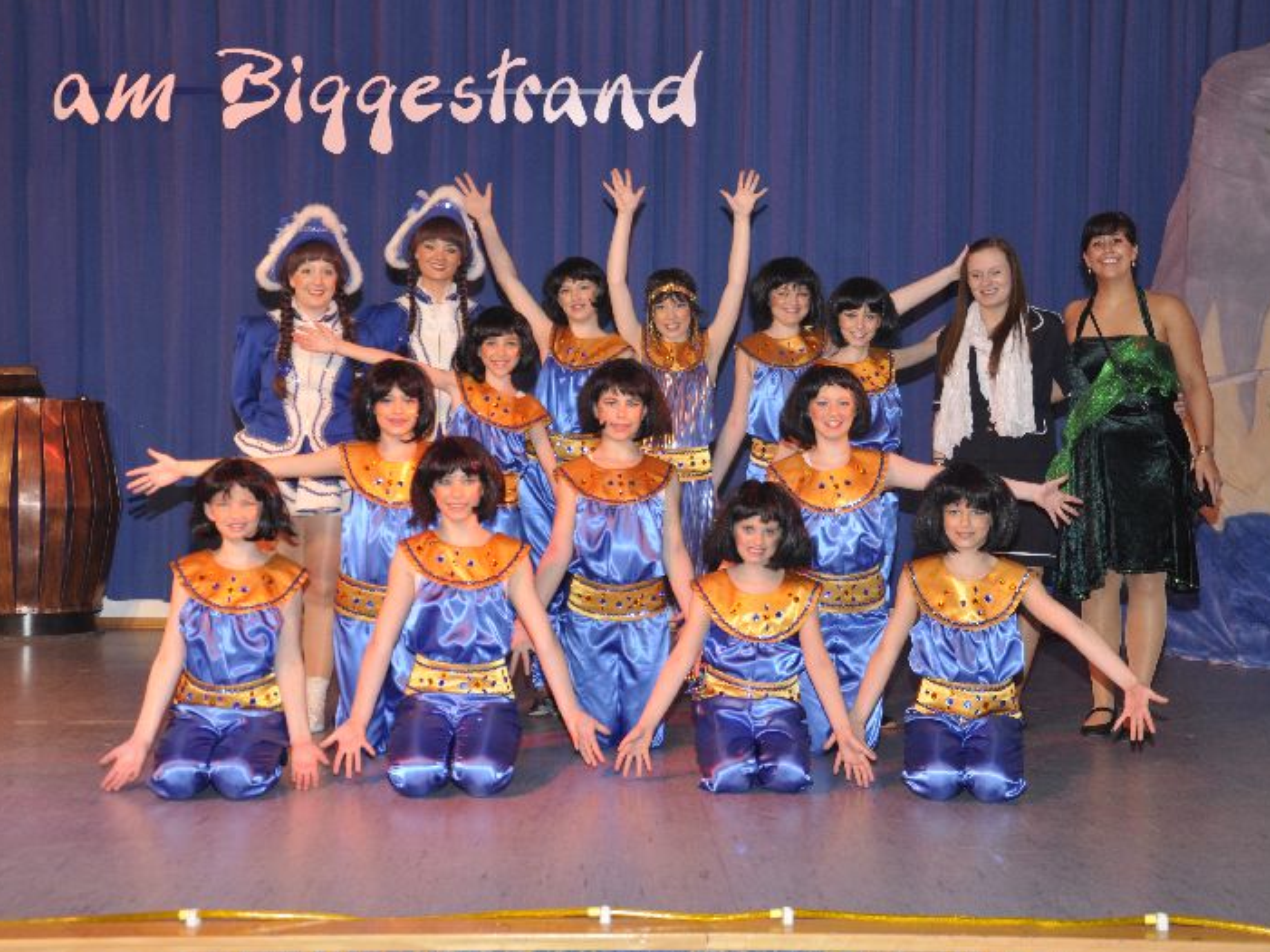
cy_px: 475
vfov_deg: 31.5
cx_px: 627
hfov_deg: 41.2
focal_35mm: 46
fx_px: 1688
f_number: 5
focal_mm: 28
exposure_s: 1/60
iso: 400
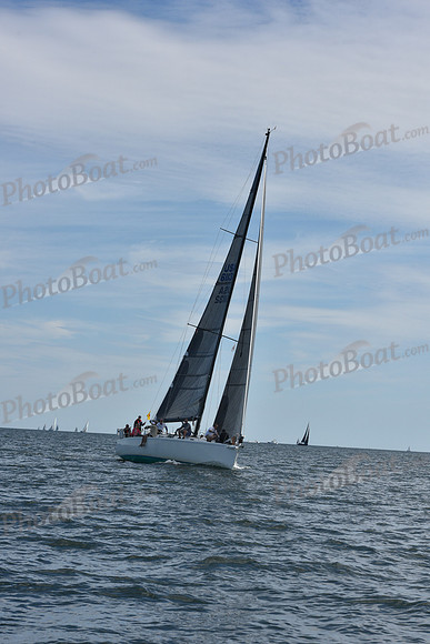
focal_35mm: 86
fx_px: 1540
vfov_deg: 23.6
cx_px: 215
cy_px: 322
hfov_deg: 15.9
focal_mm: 86
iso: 320
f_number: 11
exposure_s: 1/1000
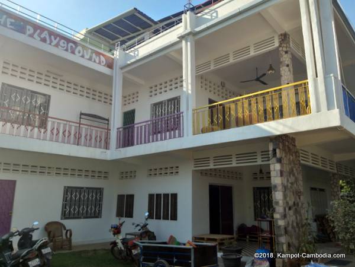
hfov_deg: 67.3
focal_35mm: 26
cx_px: 178
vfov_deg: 53.1
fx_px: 267
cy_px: 134
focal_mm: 3.93
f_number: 1.7
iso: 40
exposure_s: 1/1085
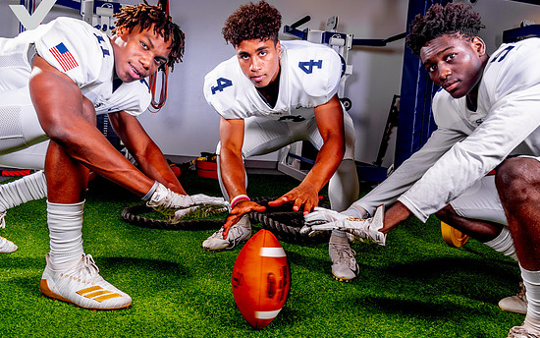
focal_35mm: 30
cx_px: 272
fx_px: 442
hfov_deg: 62.9
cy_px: 146
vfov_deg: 41.8
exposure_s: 1/125
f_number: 8
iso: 100
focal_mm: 24
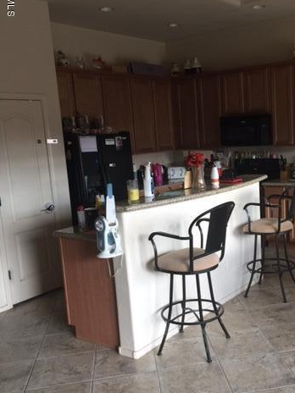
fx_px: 455
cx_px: 198
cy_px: 208
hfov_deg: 35.6
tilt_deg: -8.9
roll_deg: +4.1
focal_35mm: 40
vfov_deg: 46.8
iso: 32
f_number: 2.2
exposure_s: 1/30
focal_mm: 4.15
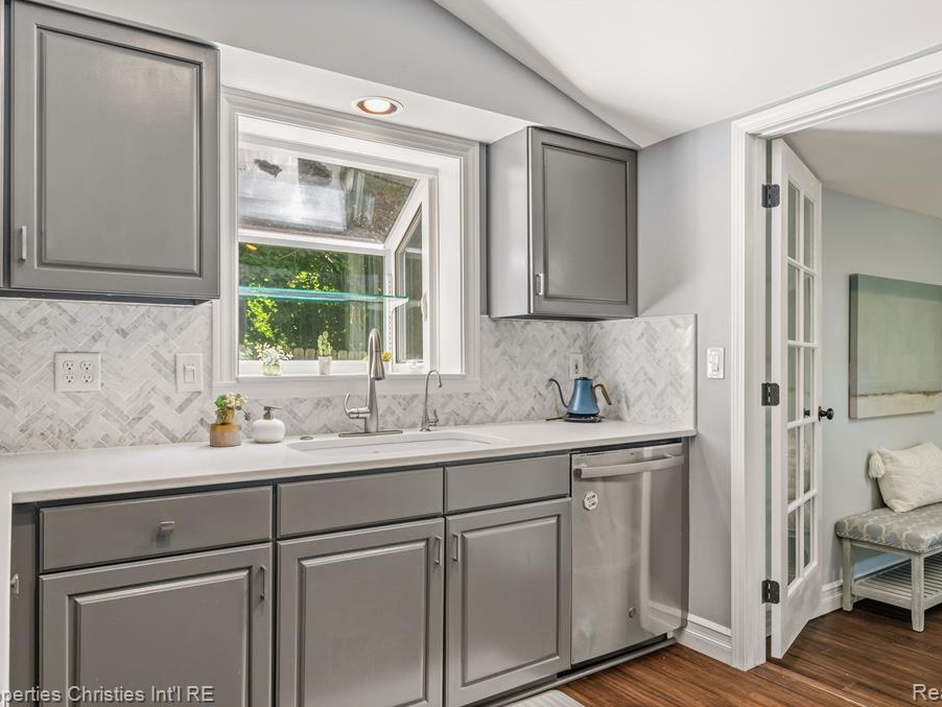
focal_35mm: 24
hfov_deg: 71.6
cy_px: 353
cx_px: 484
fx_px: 653
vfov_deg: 56.8
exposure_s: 1
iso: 500
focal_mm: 14.6
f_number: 7.1
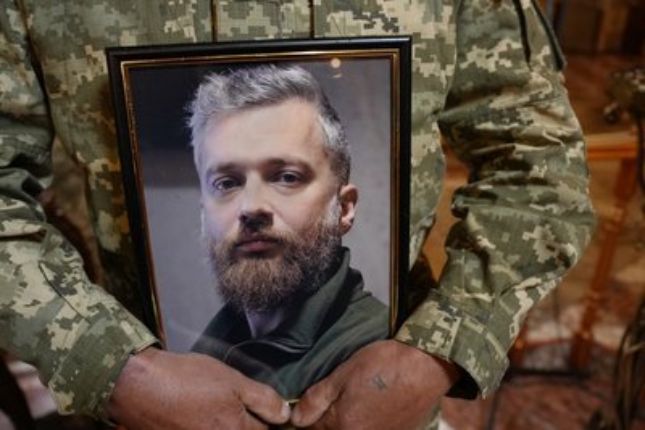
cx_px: 322
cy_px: 215
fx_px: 502
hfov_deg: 65.5
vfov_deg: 46.4
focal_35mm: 28
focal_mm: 28
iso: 8000
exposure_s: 1/160
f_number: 4
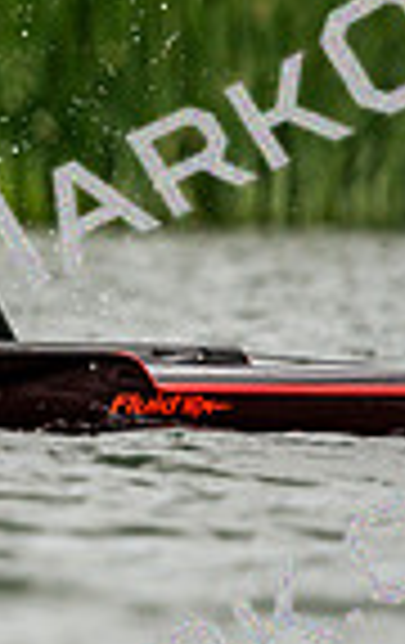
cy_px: 146
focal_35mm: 2474
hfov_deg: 0.5
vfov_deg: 0.8
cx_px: -792
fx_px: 43473
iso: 500
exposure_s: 1/2000
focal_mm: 600
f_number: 6.3
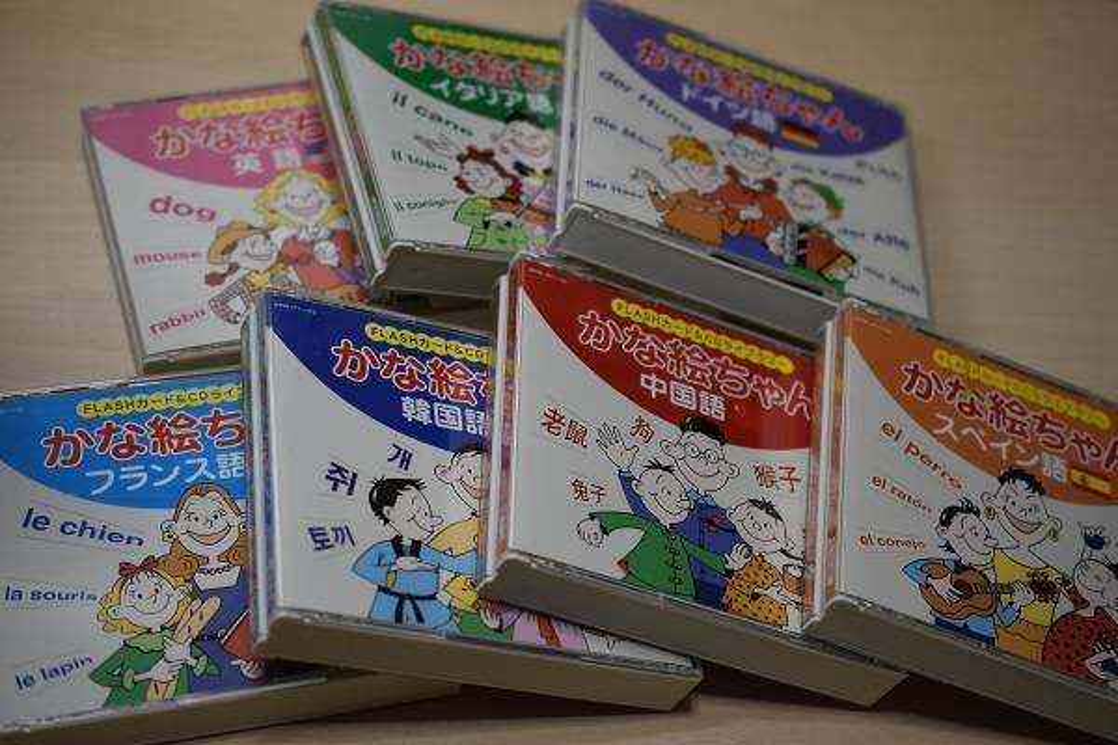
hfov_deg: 33.4
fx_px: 1863
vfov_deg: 22.6
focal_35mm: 60
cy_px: 372
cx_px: 559
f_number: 2.8
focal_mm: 40
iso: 560
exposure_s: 1/250
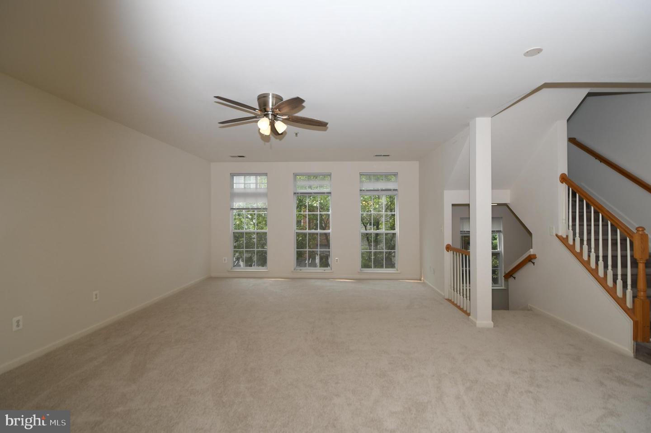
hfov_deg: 100.4
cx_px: 326
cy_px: 216
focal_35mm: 15
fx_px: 271
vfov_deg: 77.2
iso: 200
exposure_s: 1/250
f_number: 6.3
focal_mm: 10
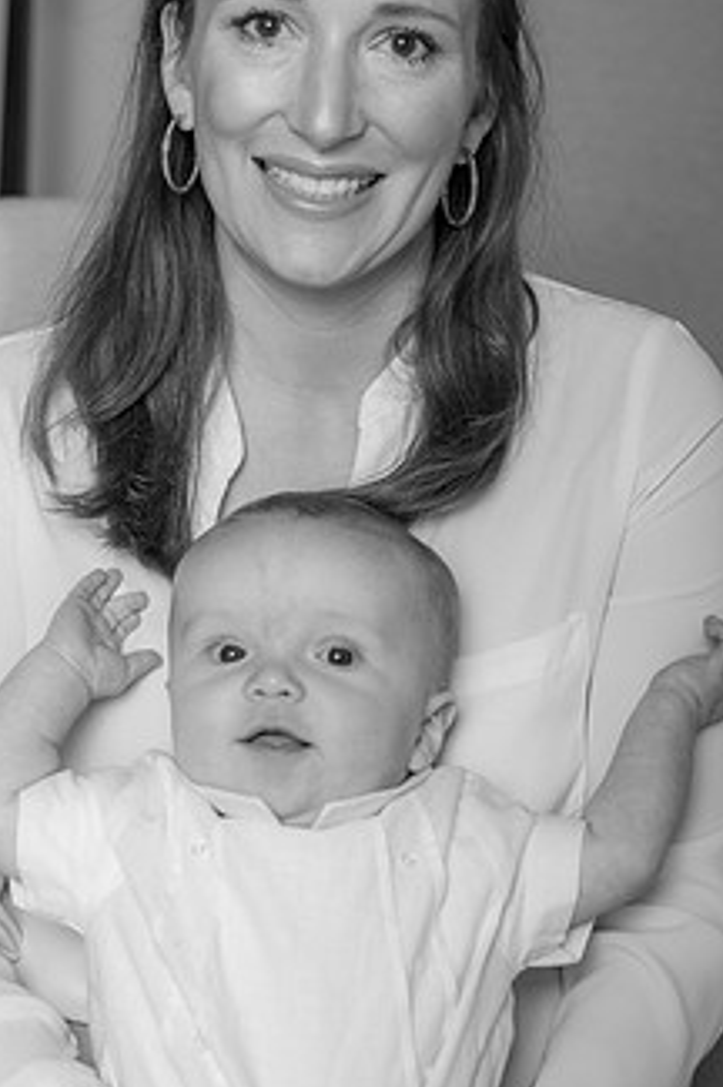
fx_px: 2506
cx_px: 316
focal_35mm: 83
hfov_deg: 16.4
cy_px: 465
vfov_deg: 24.5
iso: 200
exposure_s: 1/200
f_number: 5
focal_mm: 60
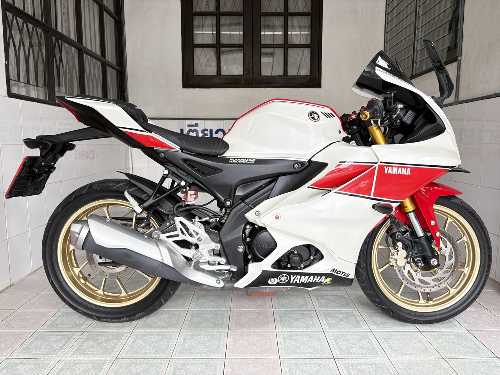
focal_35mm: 26
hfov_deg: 67.3
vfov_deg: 53.1
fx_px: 376
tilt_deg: -7.0
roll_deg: +0.7
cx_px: 250
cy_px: 188
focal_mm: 5.96
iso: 64
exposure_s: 1/122
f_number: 1.6
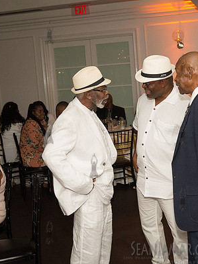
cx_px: 154
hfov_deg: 25.7
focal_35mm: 56
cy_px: 126
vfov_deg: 34.4
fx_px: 427
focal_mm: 32
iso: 2500
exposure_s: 1/400
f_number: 4
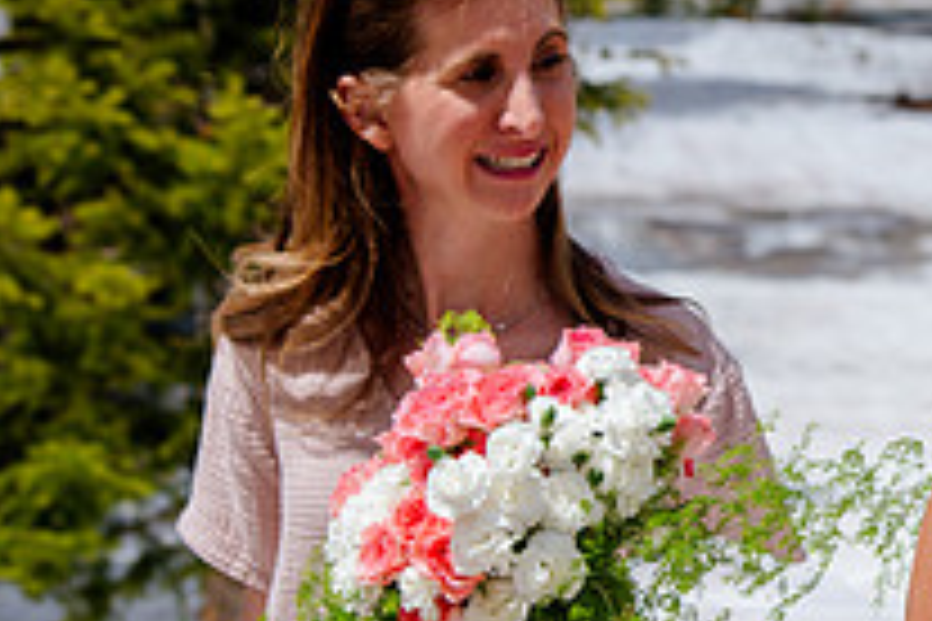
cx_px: 1157
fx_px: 4116
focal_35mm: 159
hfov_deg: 12.6
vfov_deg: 8.6
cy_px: 171
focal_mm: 55
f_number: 5
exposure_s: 1/500
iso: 200
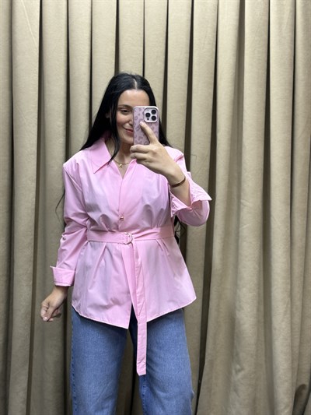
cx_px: 156
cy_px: 208
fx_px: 575
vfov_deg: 39.6
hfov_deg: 30.3
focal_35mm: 48
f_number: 1.78
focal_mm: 6.76
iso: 64
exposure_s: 1/100
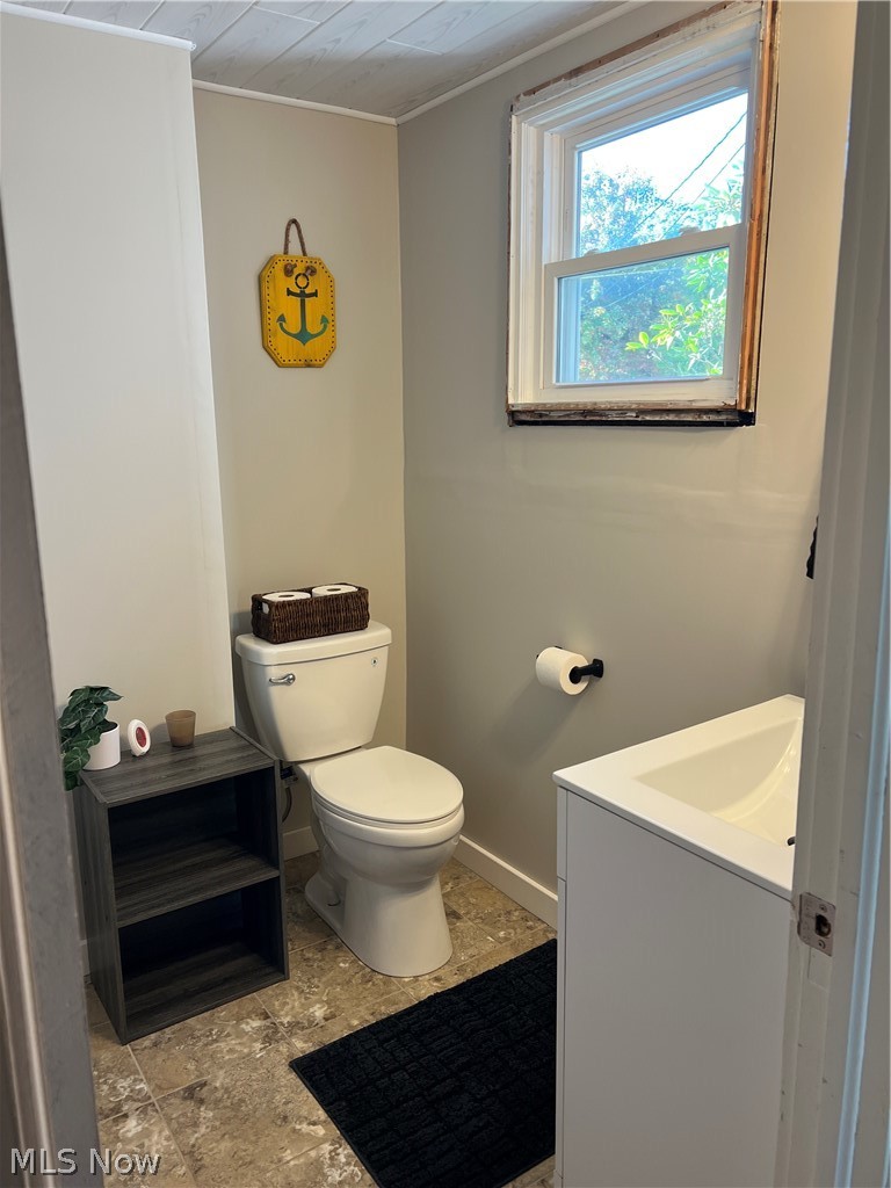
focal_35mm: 26
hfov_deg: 53.1
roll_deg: +1.3
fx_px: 892
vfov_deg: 67.3
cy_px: 594
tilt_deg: -10.9
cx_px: 446
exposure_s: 1/60
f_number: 1.5
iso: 64
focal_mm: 5.7
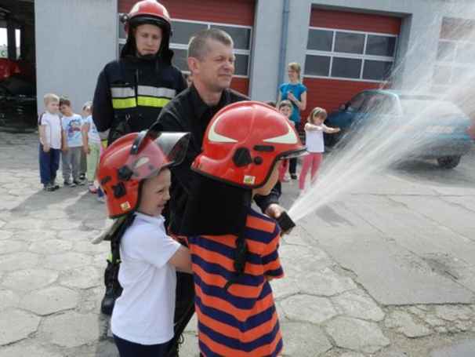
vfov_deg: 44.2
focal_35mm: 32
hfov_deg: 56.8
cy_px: 178
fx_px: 439
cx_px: 238
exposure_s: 1/800
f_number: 3.7
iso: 160
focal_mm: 5.6
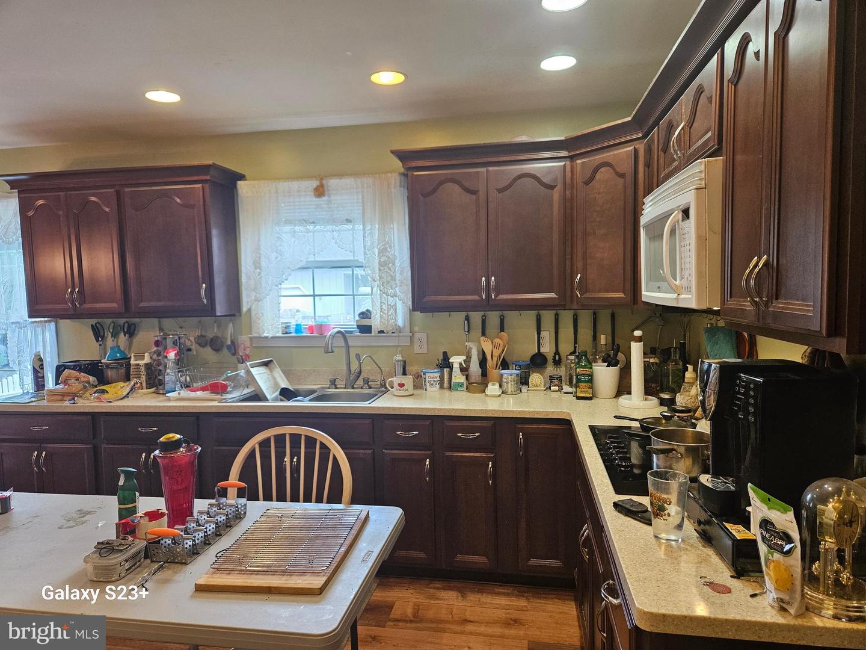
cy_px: 325
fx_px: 575
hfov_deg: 73.9
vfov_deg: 58.9
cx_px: 433
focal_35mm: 23
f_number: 1.8
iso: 250
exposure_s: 1/120
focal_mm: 5.4
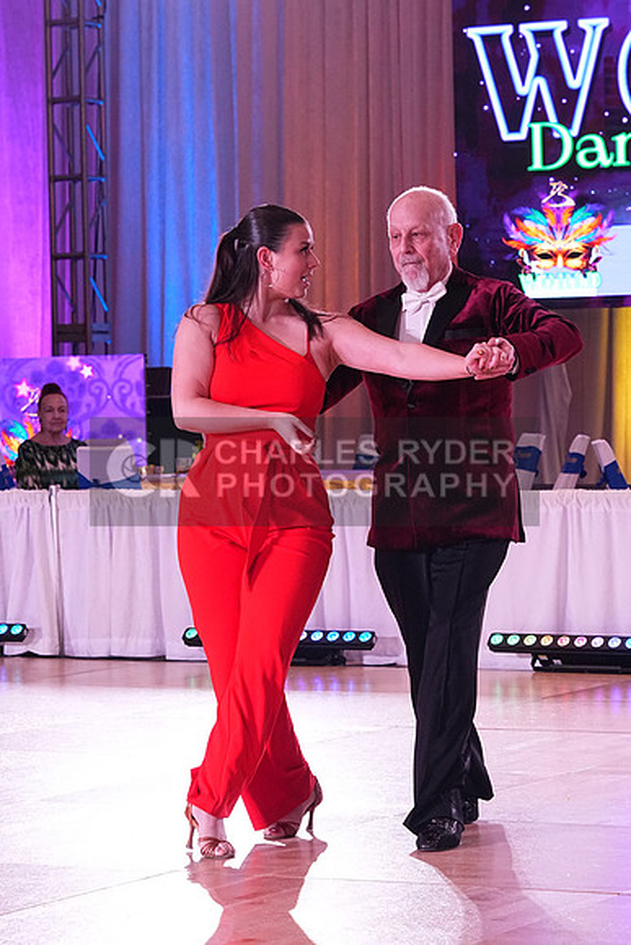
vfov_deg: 15.5
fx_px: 3468
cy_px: 472
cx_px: 316
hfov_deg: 10.4
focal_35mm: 132
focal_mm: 88
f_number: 6.3
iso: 3200
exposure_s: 1/250
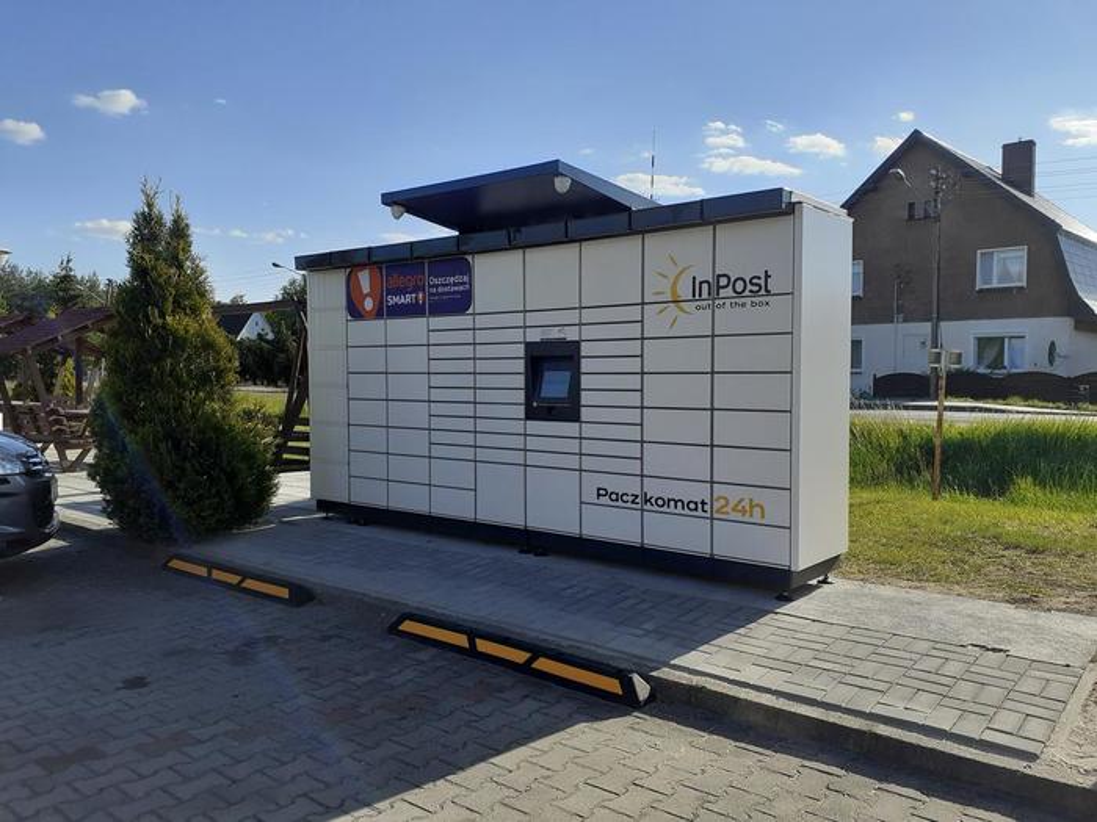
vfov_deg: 51.4
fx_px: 856
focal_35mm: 27
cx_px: 548
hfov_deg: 65.3
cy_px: 411
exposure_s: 1/1508
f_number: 1.9
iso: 40
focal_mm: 3.6
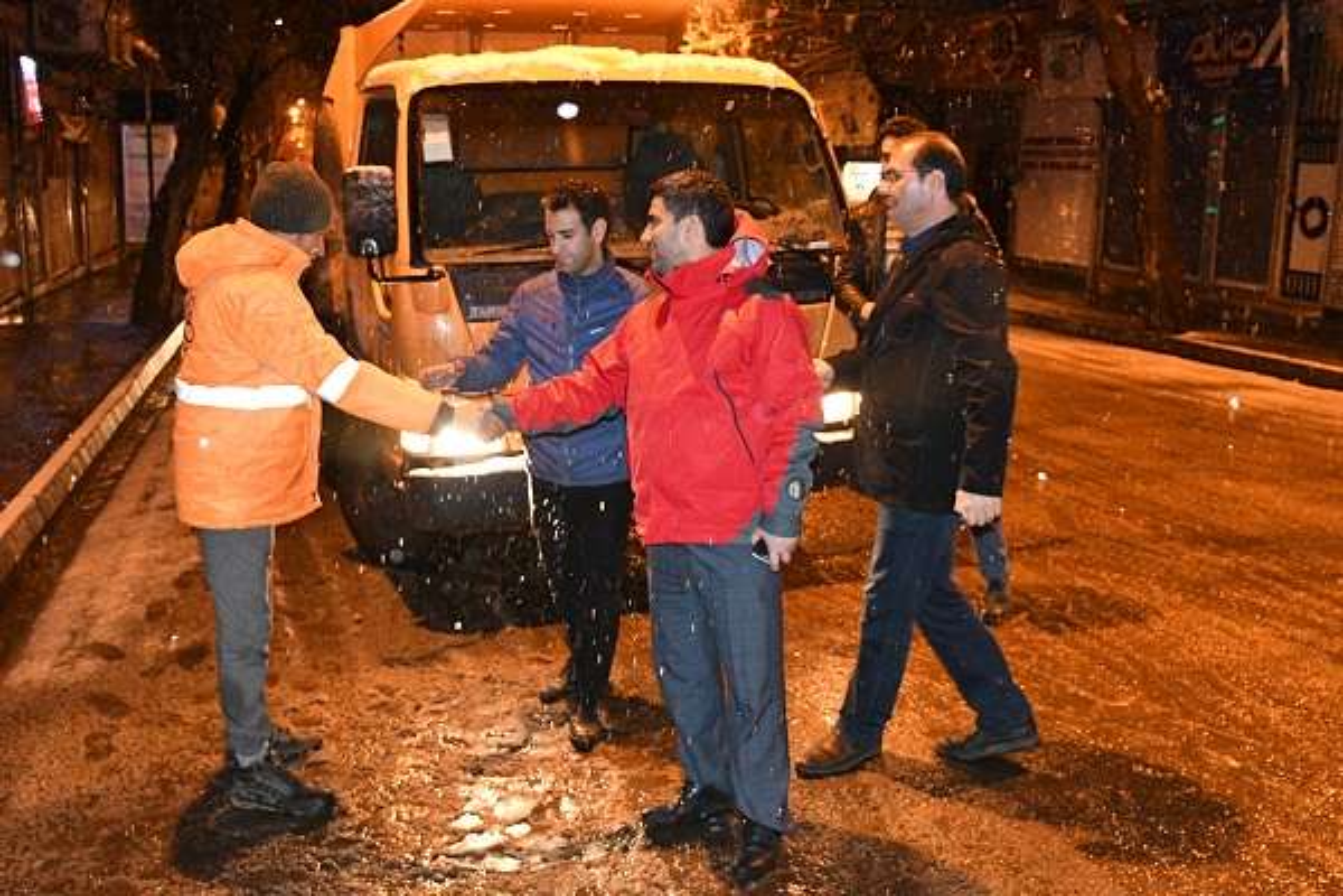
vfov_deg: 36.9
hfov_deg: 53.1
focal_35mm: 36
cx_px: 672
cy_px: 448
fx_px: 1343
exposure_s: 1/80
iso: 5000
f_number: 4
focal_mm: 18
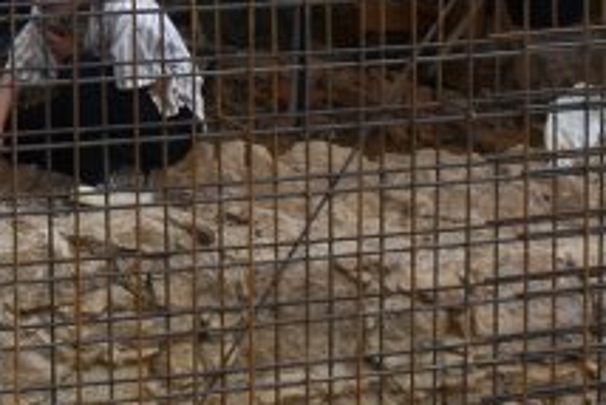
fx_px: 2830
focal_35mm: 168
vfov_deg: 7.9
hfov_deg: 11.5
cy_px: -289
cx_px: -413
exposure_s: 1/200
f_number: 7.1
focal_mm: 24
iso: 100
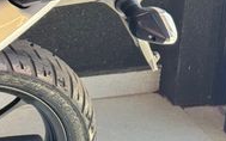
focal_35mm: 127
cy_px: 67
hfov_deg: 15.9
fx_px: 782
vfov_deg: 10.3
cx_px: -32
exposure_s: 1/136
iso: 100
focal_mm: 6.76
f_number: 1.78
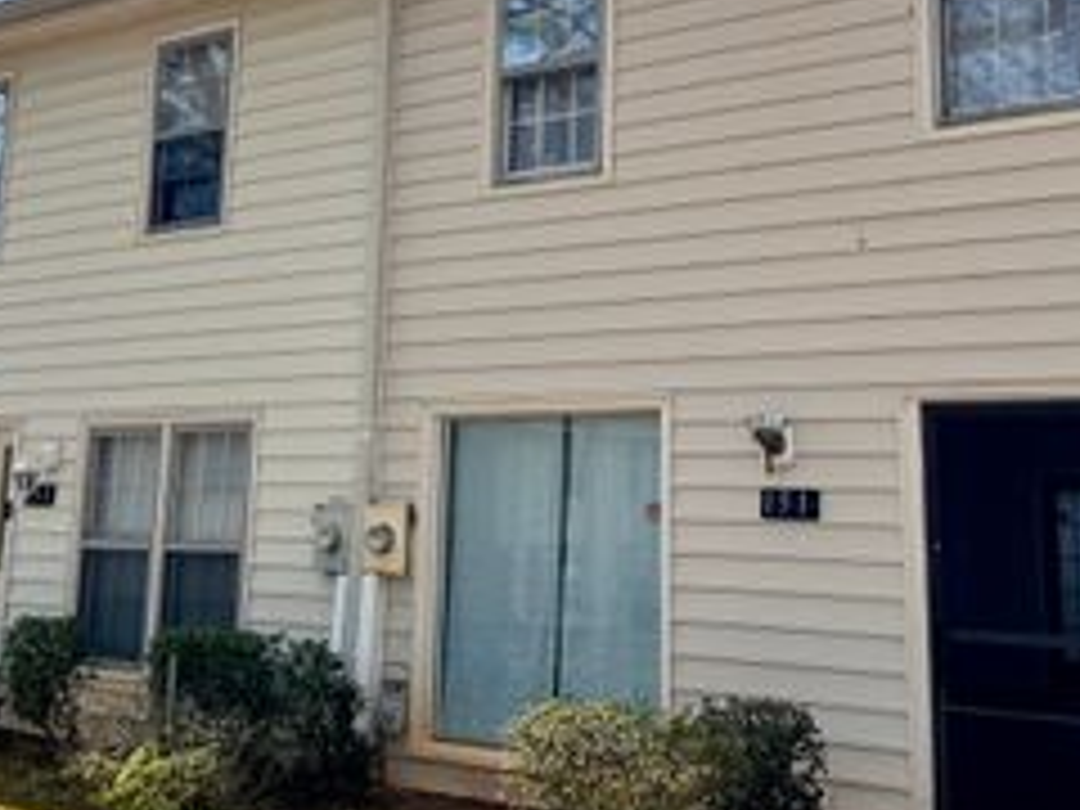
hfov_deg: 38.2
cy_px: 196
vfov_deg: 28.6
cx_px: 518
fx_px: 1560
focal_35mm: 50
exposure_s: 1/7353
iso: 100
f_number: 1.78
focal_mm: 6.76
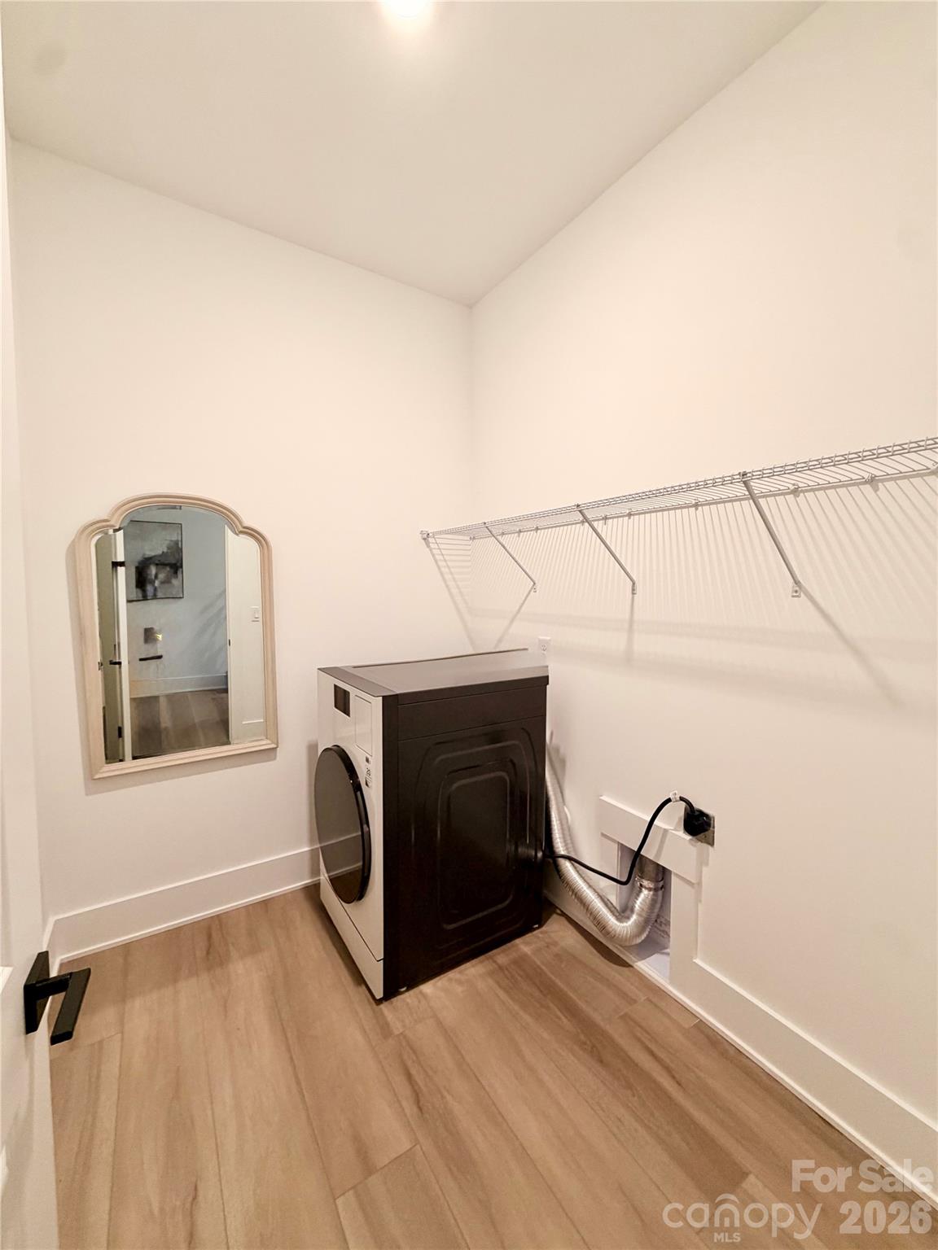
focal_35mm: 14
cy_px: 625
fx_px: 506
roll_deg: -1.0
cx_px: 469
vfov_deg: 102.1
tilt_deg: -3.0
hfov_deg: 85.7
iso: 200
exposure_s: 1/60
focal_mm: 2.22
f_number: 2.2
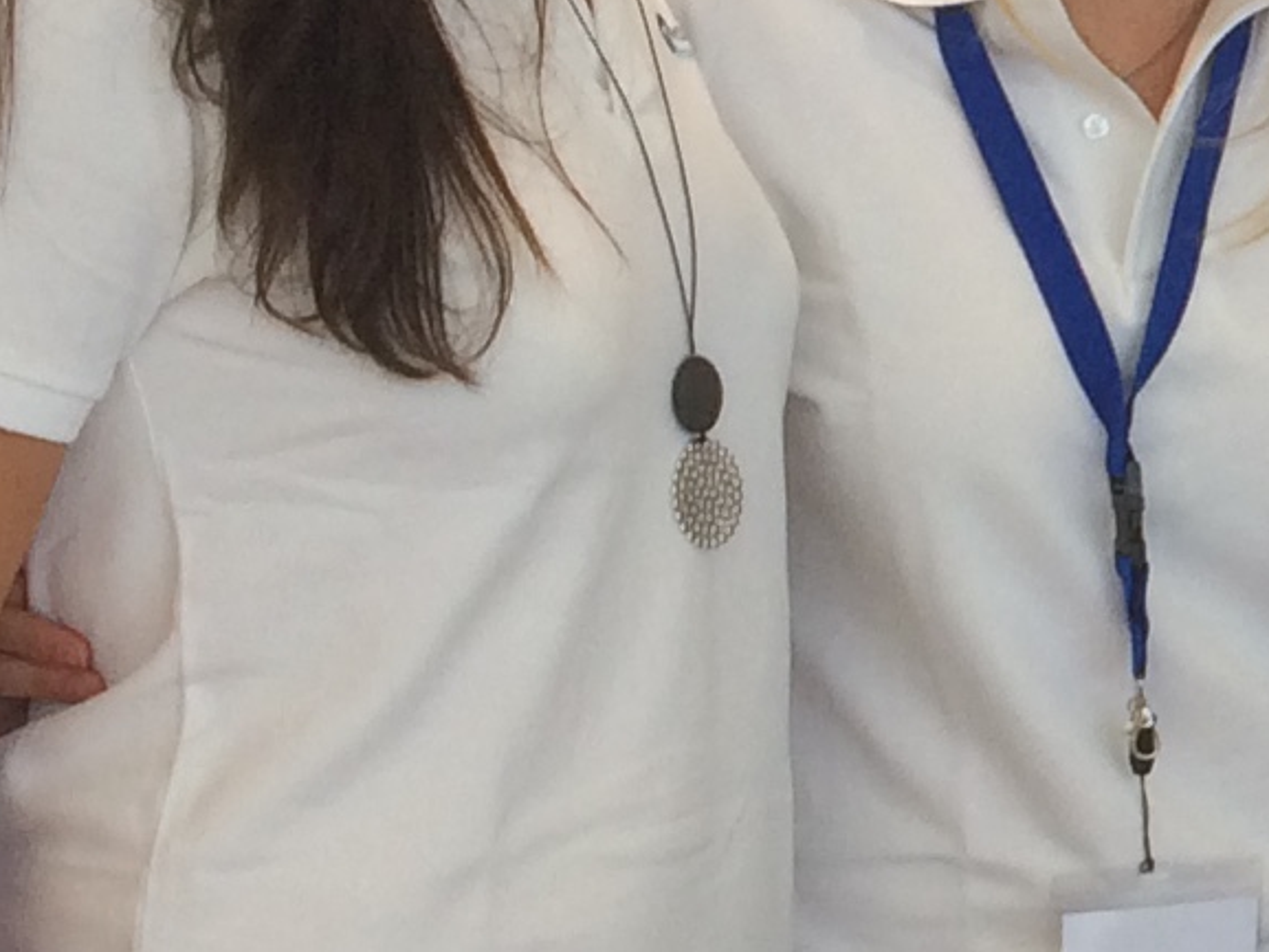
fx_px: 6013
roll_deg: +0.3
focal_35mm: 164
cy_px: 112
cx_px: 2105
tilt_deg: -10.2
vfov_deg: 9.0
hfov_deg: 11.4
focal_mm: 4.15
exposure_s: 1/129
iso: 32
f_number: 2.2
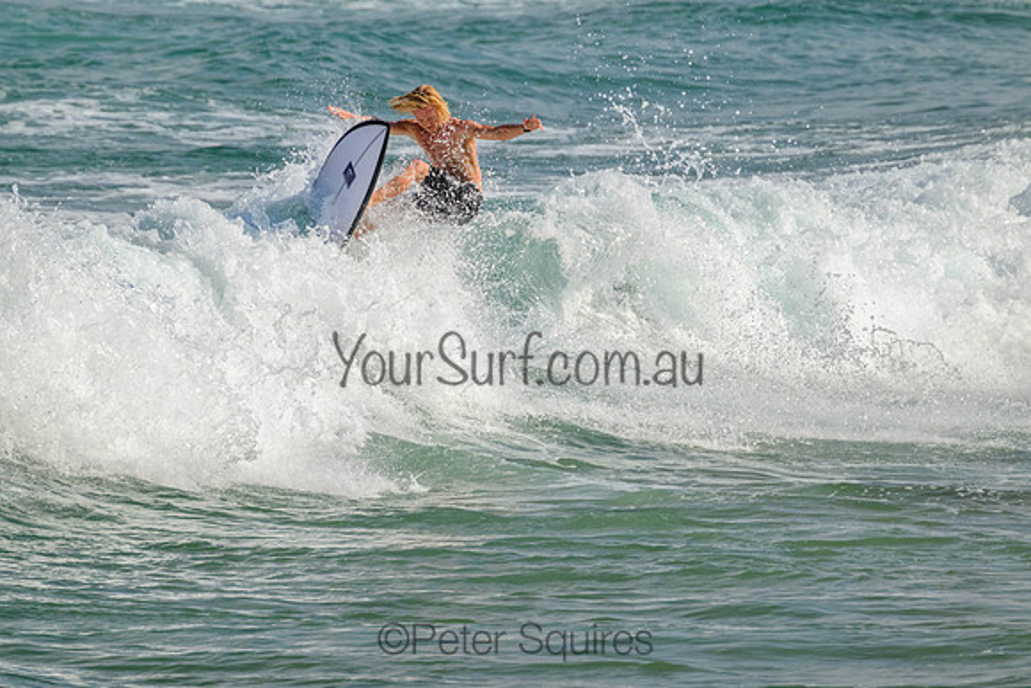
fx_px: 22915
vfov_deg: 1.7
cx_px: 516
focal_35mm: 800
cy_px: 344
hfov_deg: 2.6
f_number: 11
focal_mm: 800
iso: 720
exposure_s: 1/2000
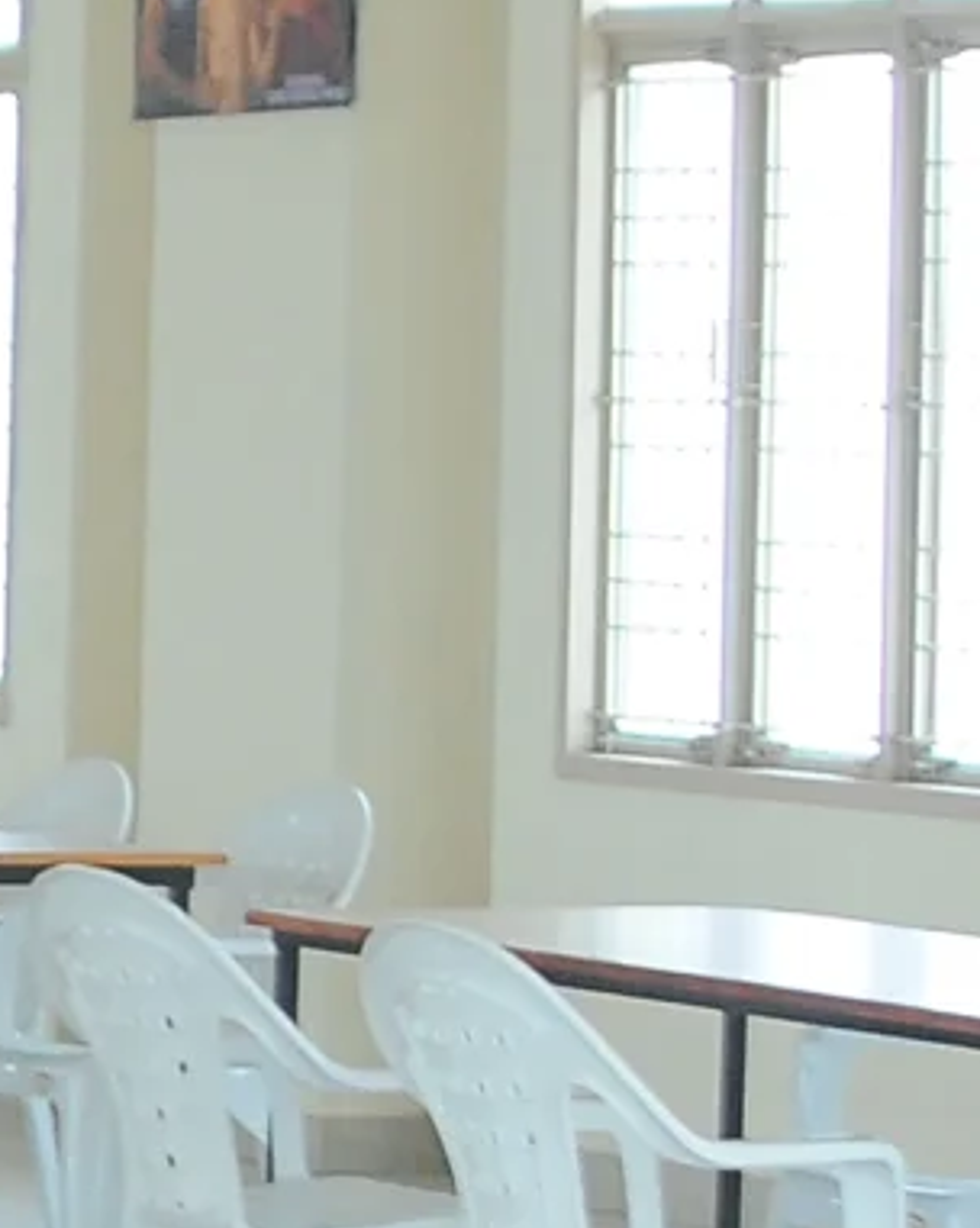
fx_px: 8243
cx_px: -732
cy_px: 828
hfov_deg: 6.7
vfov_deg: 8.5
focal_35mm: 227
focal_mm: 24
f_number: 2.8
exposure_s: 1/125
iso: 400
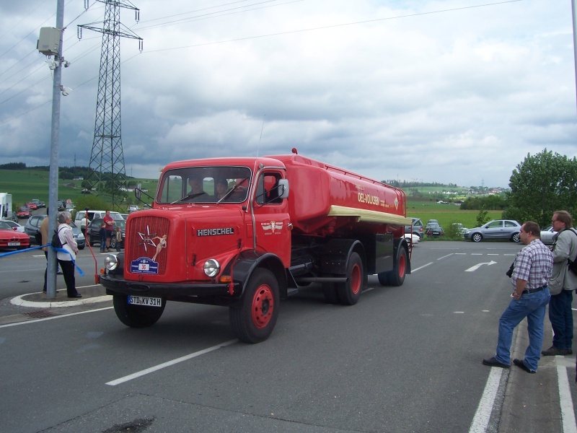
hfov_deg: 54.0
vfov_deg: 41.8
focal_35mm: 34
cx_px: 288
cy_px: 216
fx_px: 567
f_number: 5.6
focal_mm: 5.6
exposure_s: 1/350
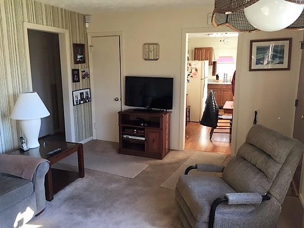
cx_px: 152
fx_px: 255
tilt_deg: -10.4
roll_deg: +0.5
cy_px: 114
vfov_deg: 48.2
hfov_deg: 61.7
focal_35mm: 29
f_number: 2.2
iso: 40
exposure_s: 1/30
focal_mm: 4.15
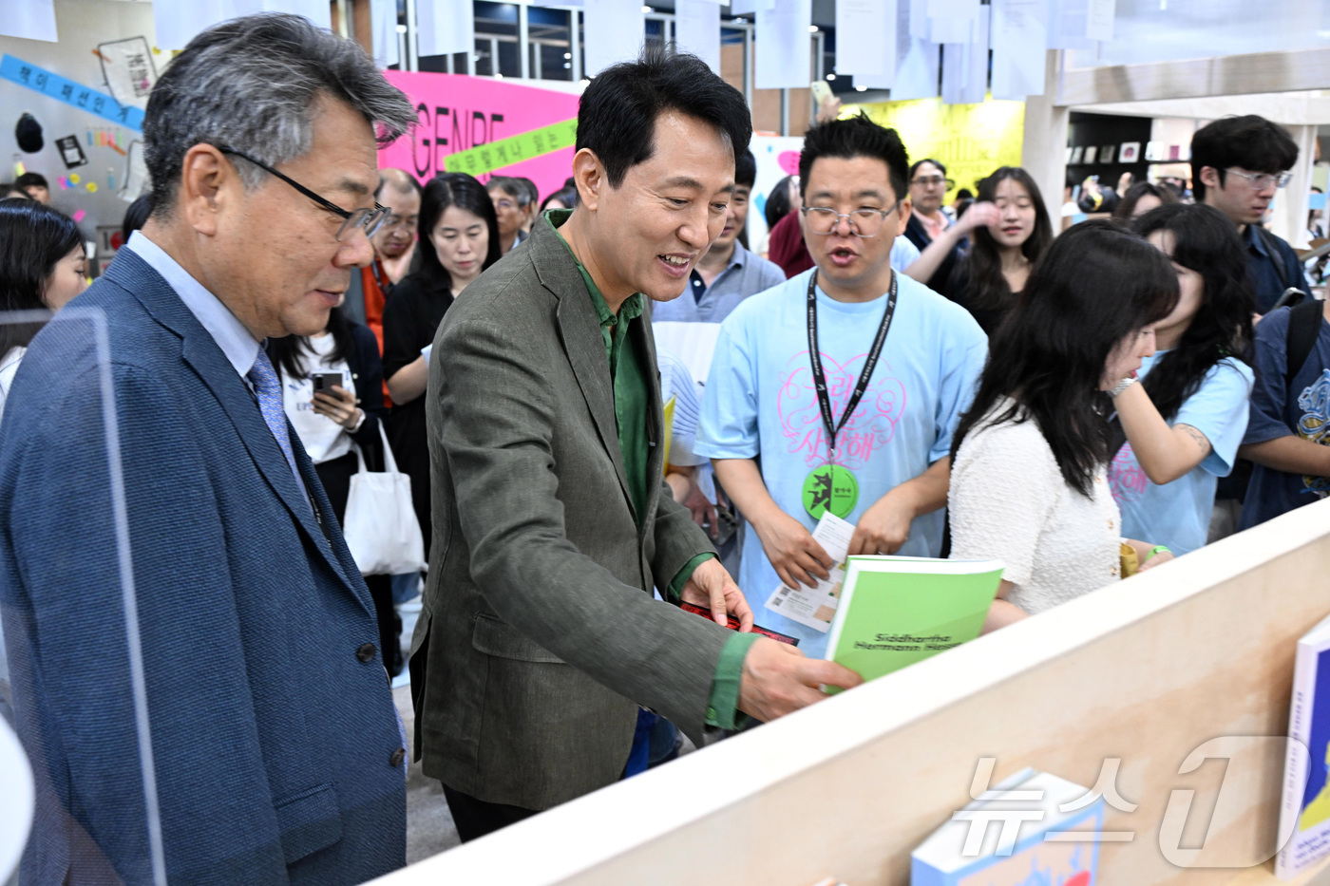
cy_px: 443
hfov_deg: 57.2
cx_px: 665
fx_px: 1219
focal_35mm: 33
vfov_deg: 40.0
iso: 2500
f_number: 5.6
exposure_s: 1/80
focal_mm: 33
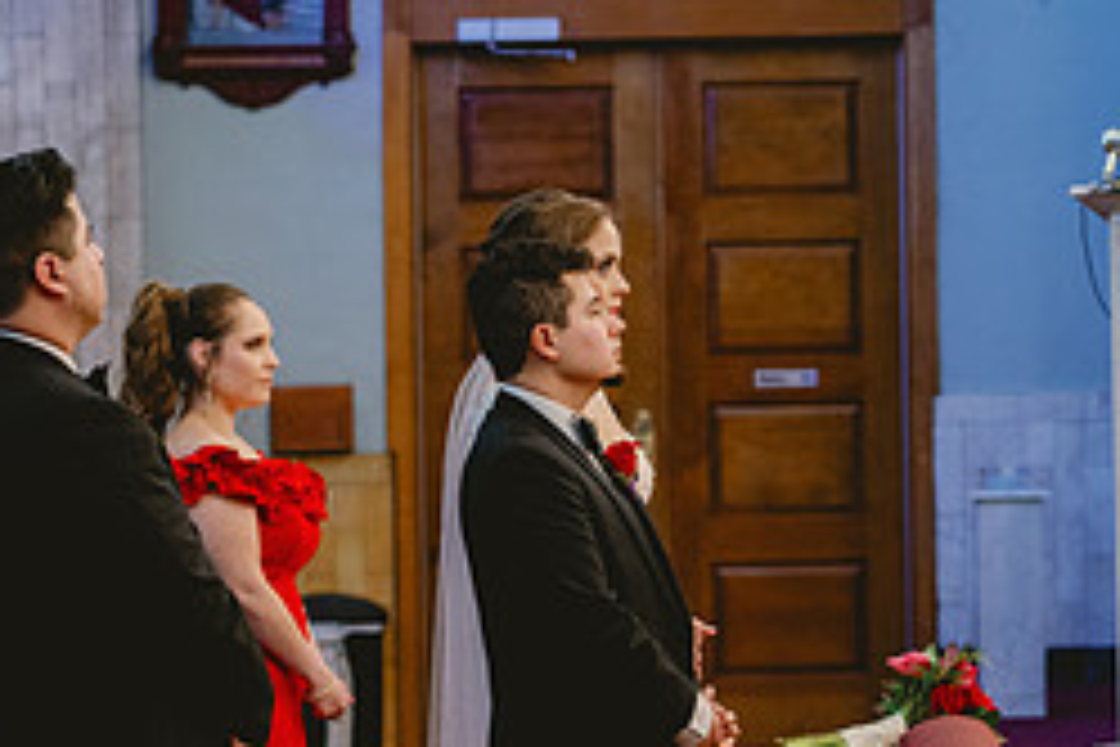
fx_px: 5071
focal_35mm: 163
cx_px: 882
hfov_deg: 12.6
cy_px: 619
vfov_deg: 8.4
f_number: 3.2
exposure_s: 1/125
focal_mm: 70
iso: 1600
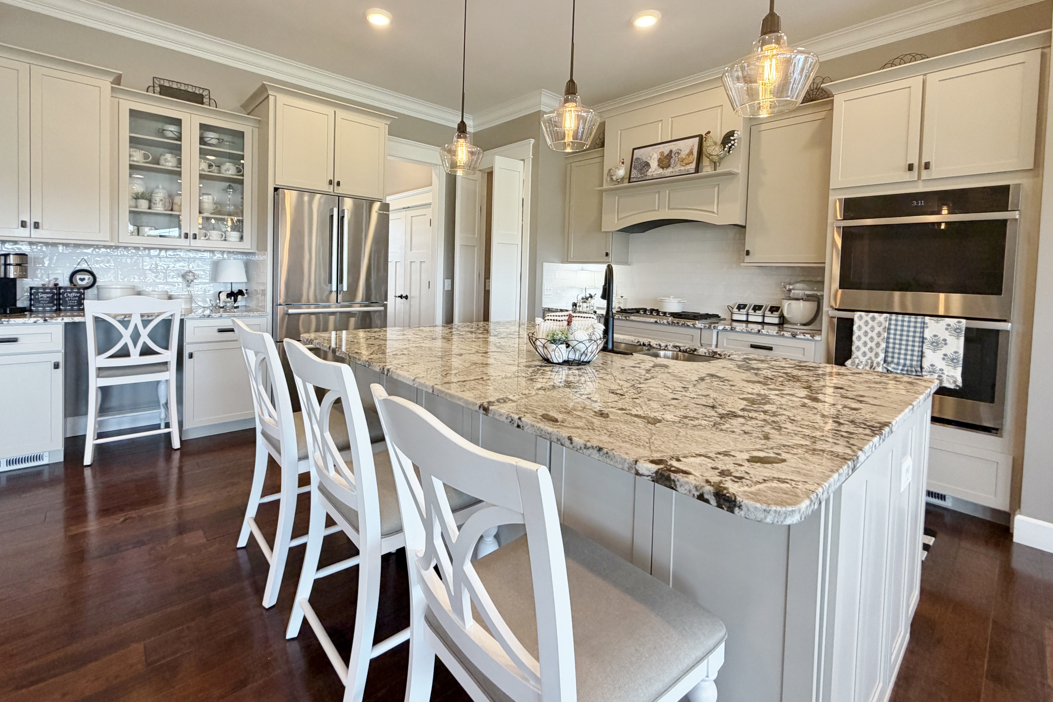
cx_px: 484
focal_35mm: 16
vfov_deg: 73.1
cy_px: 288
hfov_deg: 96.5
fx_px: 468
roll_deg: -1.3
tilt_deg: -1.2
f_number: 2.2
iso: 200
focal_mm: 2.22
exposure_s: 1/120
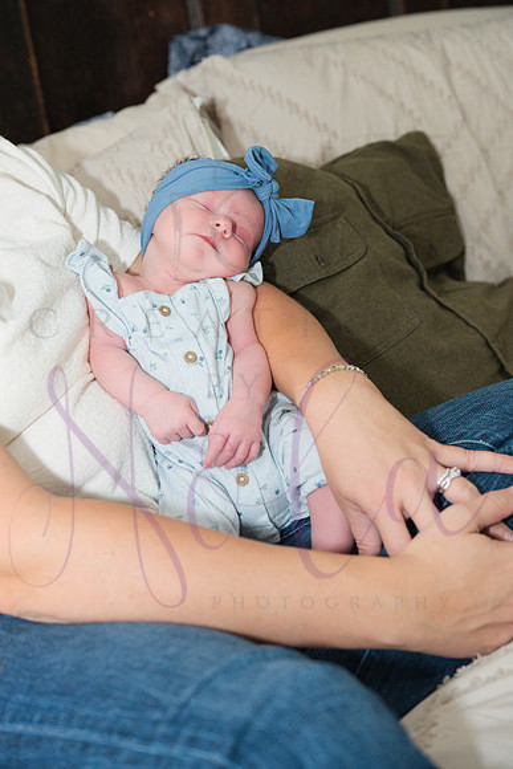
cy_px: 384
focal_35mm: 54
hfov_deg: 25.1
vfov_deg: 36.9
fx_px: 1153
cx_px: 256
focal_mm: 54
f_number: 4
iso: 800
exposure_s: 1/320
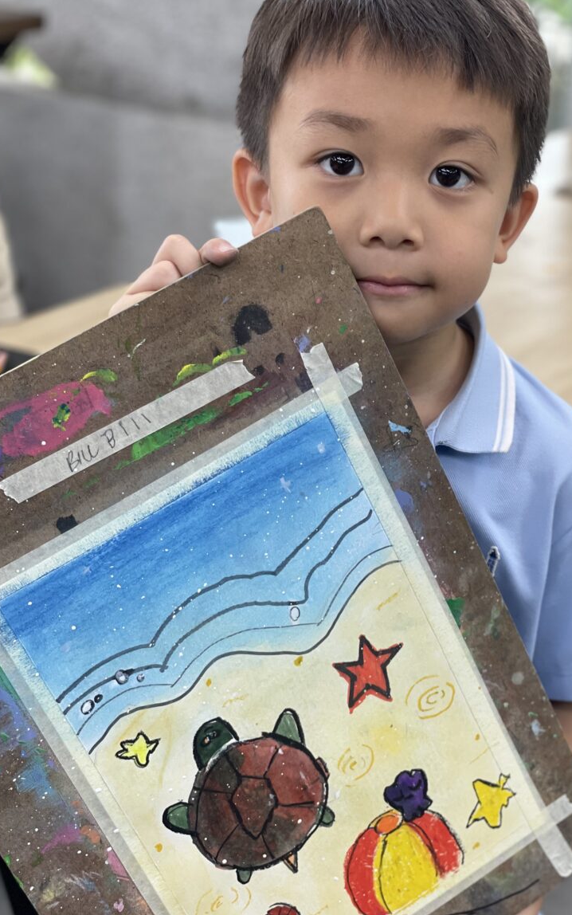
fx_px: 1595
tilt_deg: -24.9
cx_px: 366
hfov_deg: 20.3
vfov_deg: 31.9
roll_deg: -1.8
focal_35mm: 64
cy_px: 529
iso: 100
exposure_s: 1/100
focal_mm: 6
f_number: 2
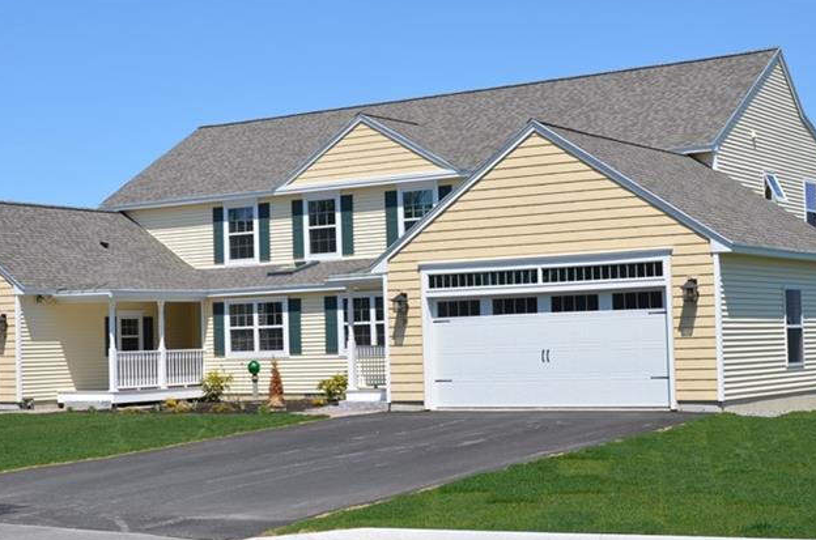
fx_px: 1447
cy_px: 257
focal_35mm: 64
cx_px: 370
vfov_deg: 21.1
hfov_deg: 31.5
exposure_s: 1/250
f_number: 8
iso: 100
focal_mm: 26
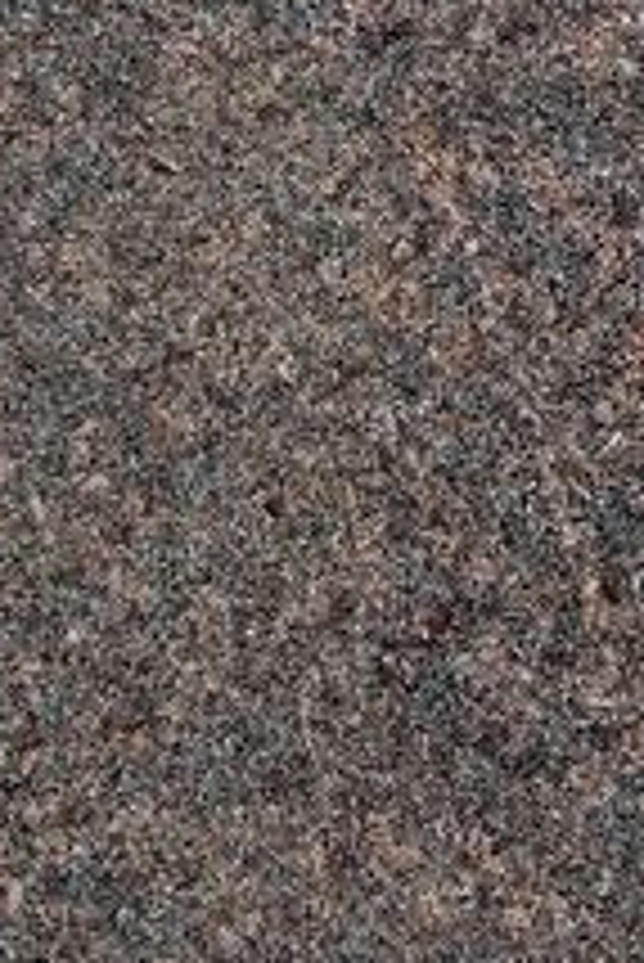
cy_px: -18
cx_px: 707
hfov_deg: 13.3
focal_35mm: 101
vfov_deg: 19.6
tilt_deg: -3.3
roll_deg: -0.5
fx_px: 2706
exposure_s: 1/307
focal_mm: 5.7
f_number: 1.5
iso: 50
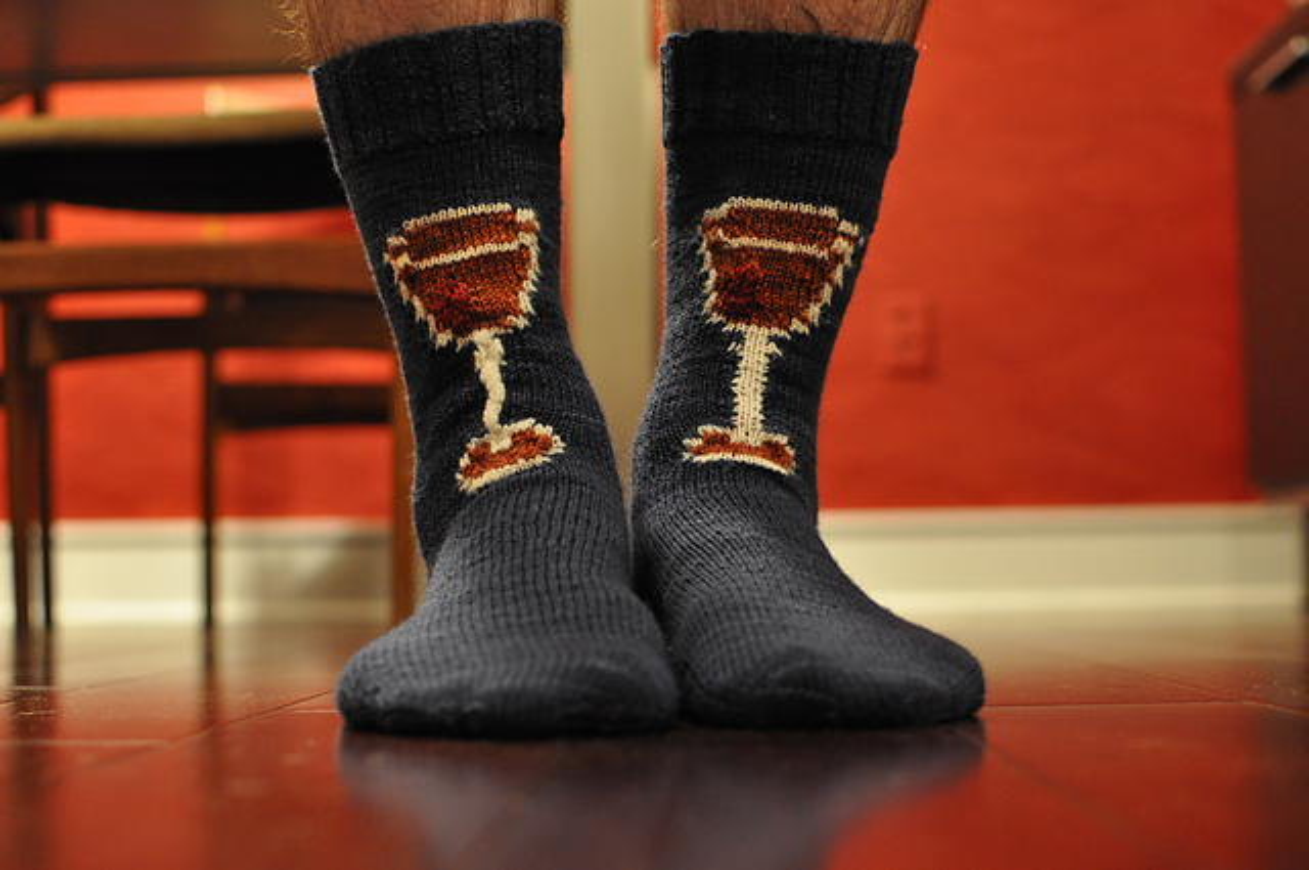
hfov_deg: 37.9
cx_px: 654
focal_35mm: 52
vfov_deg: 25.7
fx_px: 1907
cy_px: 435
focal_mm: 35
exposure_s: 1/25
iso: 1600
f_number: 2.5
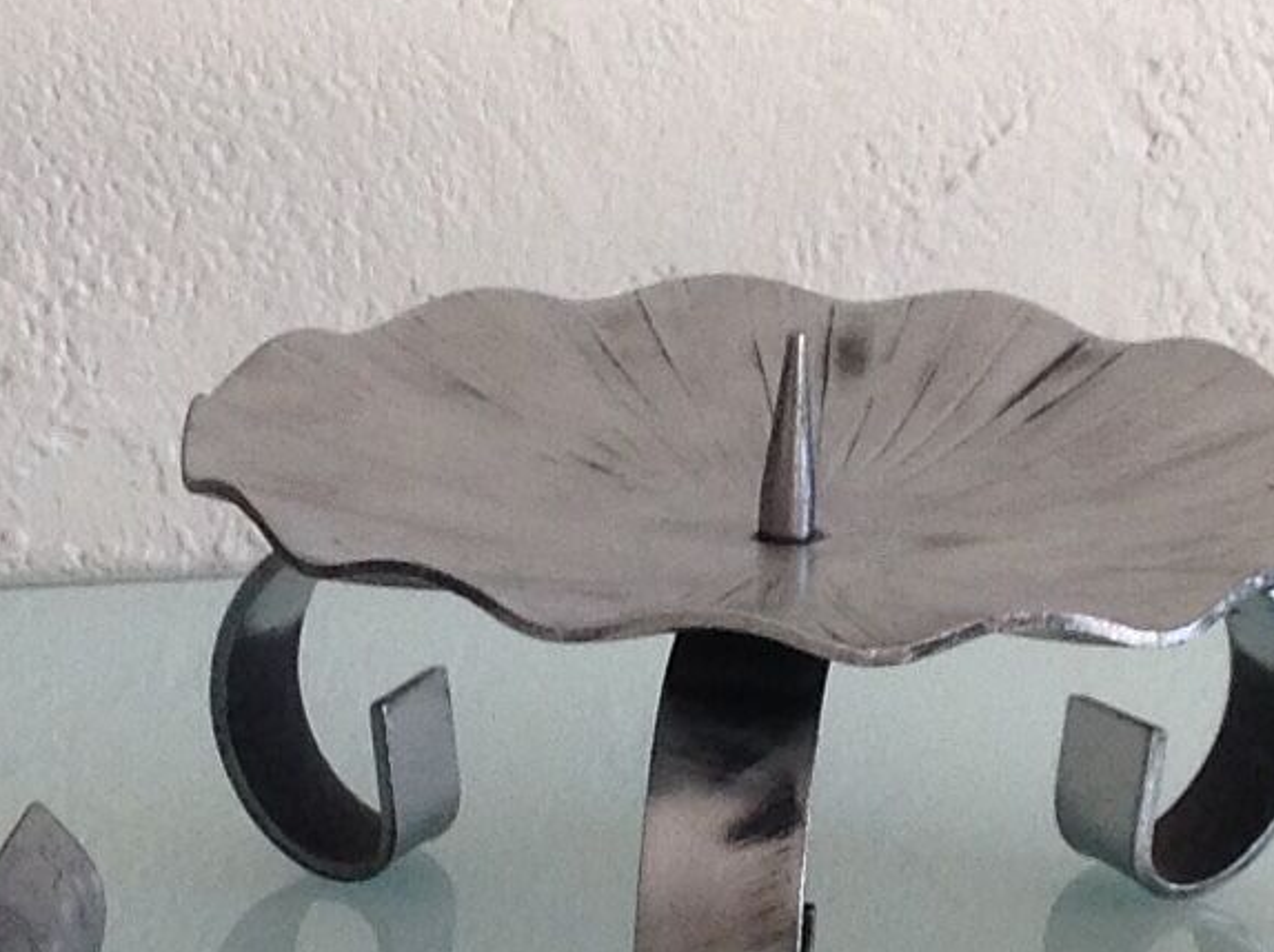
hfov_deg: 12.5
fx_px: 5808
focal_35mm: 158
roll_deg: -2.1
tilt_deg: -21.6
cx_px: 655
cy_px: 870
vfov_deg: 9.3
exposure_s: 1/120
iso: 80
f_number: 2.4
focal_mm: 4.28
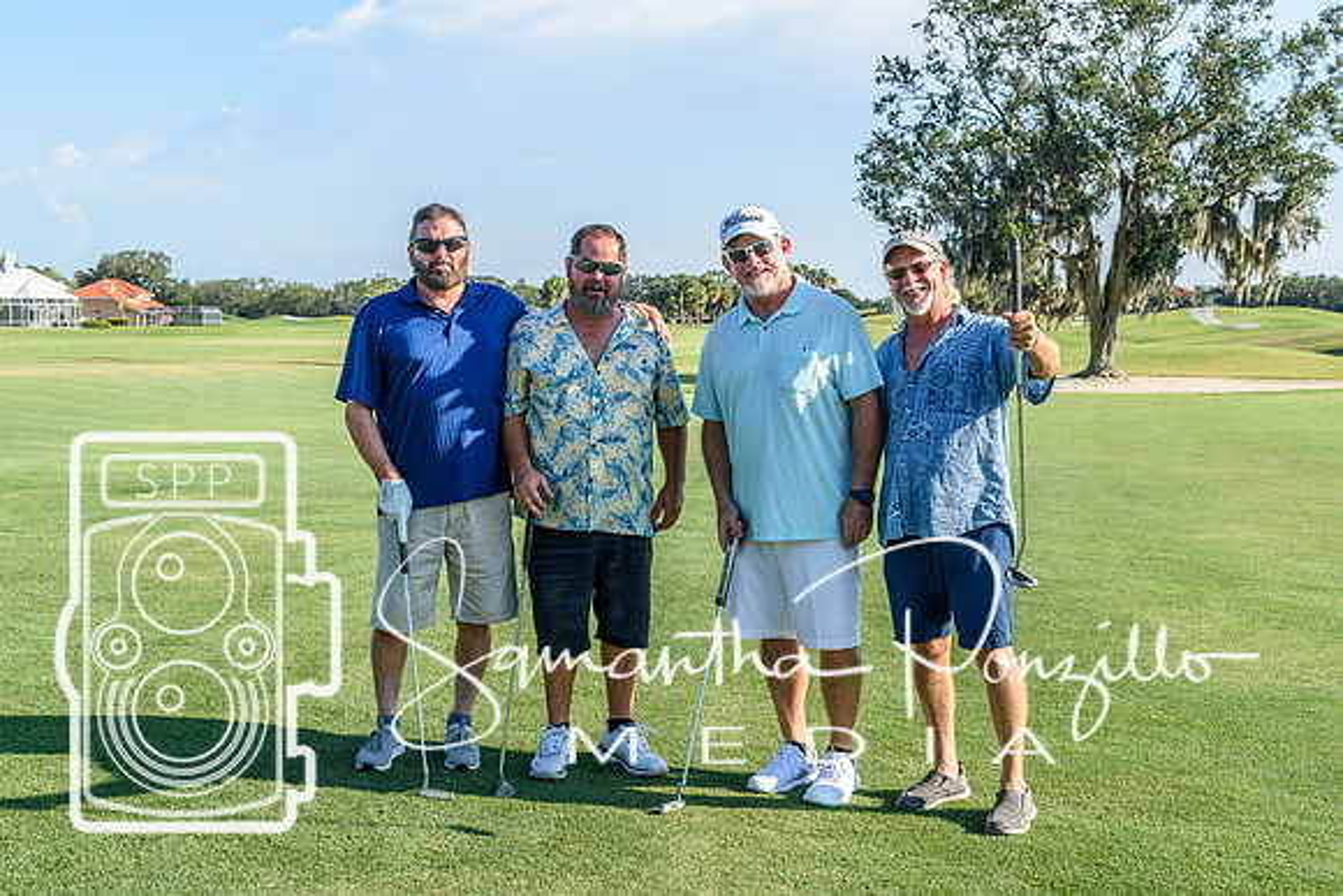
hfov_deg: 41.1
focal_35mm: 48
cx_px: 672
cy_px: 448
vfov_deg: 28.1
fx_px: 1791
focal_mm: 32
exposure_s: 1/320
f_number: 9
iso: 200
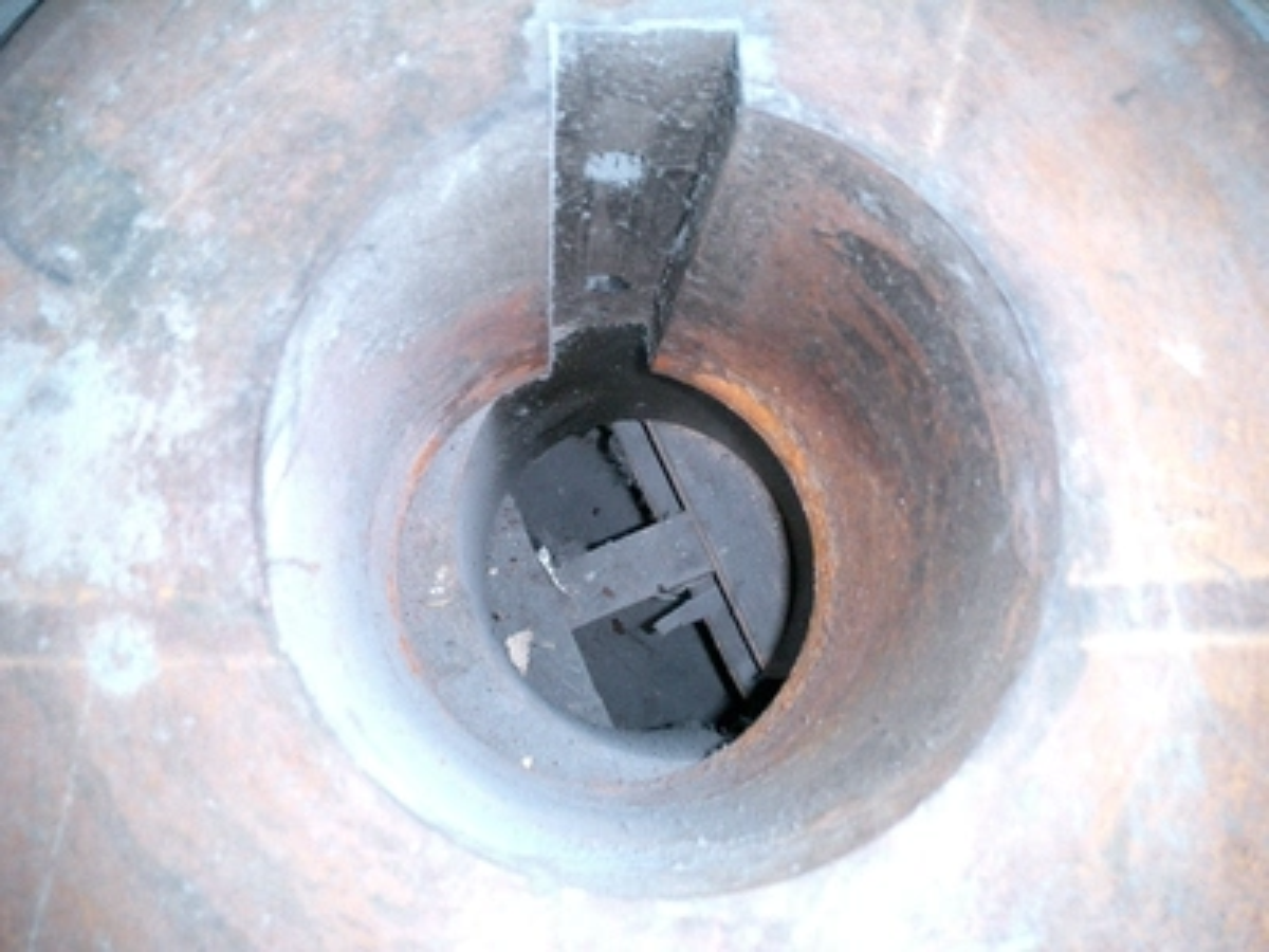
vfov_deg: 40.7
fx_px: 1283
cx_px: 634
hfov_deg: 52.6
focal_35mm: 35
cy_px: 476
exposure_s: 1/40
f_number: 4.2
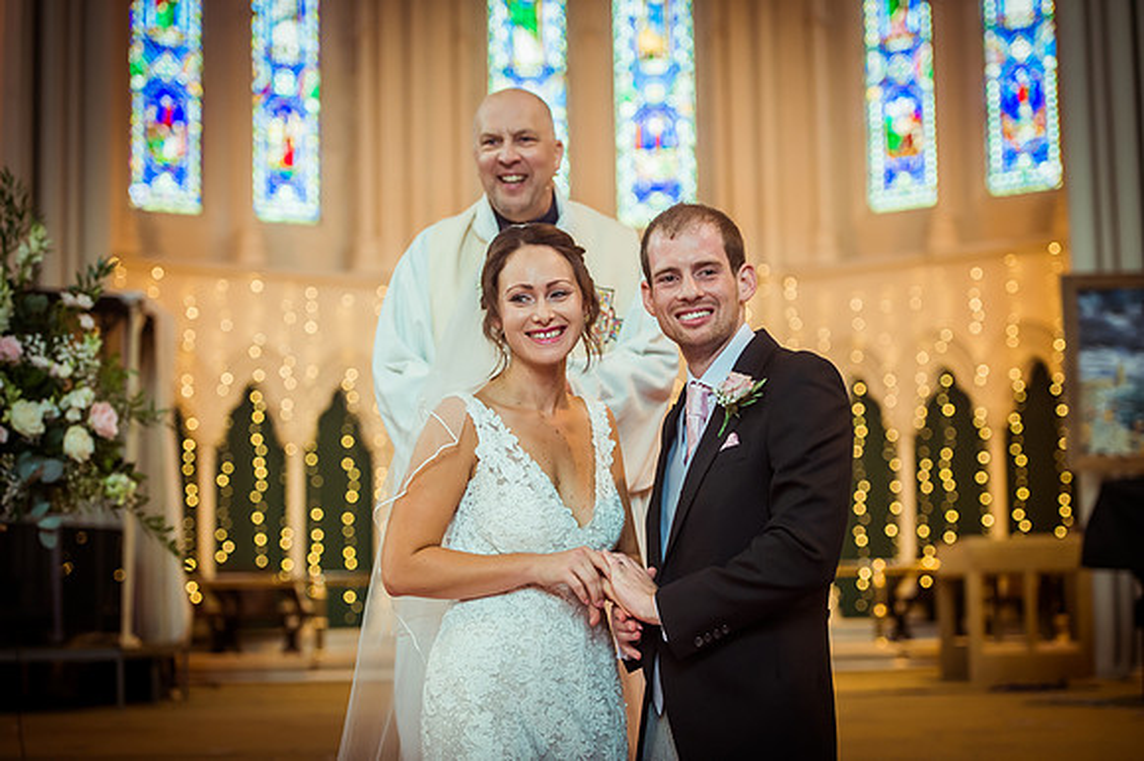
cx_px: 572
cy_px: 380
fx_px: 2223
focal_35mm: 70
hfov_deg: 28.9
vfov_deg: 19.4
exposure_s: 1/320
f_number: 2.8
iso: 2000
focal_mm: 70
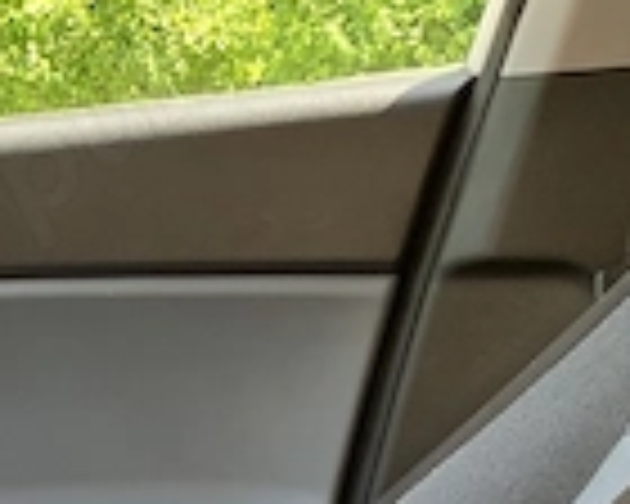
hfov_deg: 13.7
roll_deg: +2.3
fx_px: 2182
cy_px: 738
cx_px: -666
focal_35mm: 117
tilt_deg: -15.4
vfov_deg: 12.6
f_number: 1.8
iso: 80
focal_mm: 3.99
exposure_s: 1/121
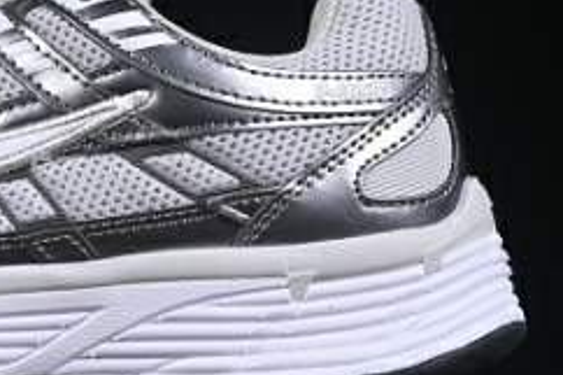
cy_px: 58
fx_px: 3532
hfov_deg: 9.0
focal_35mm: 226
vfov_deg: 6.1
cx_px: -35
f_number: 8
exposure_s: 1/80
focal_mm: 50
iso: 160
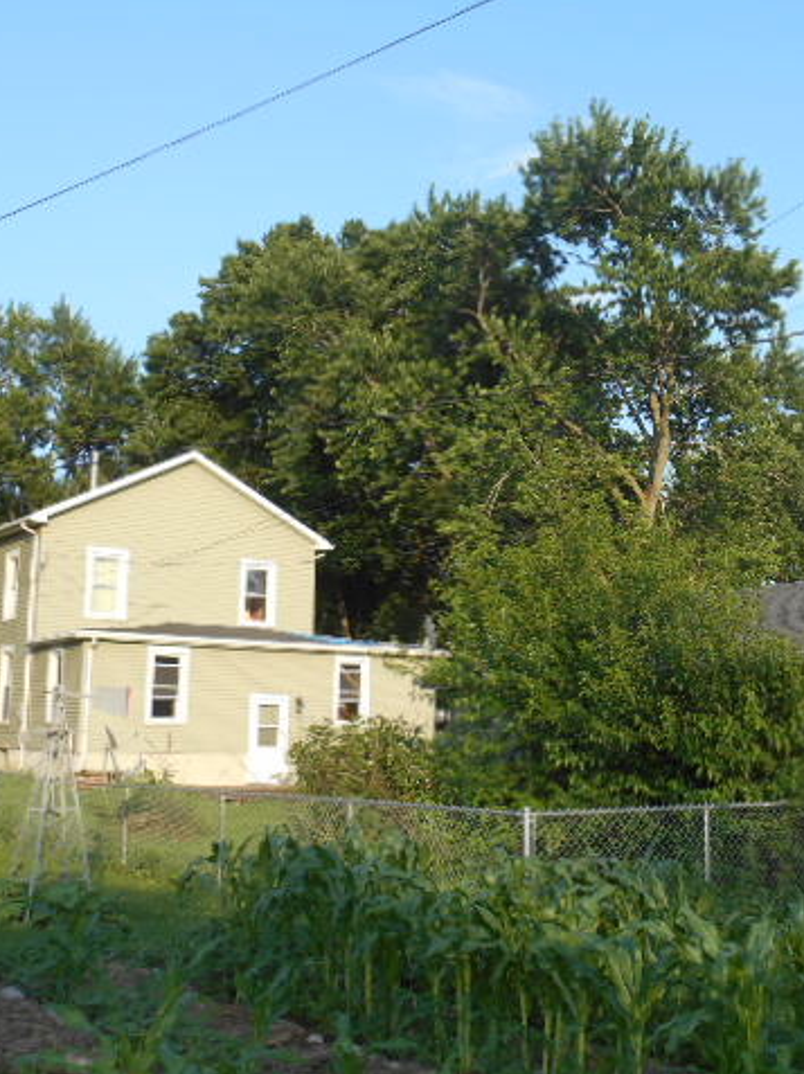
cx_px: 633
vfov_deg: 40.5
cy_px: 536
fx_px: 1457
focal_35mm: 47
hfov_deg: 30.2
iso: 80
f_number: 3.7
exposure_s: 1/320
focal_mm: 6.3
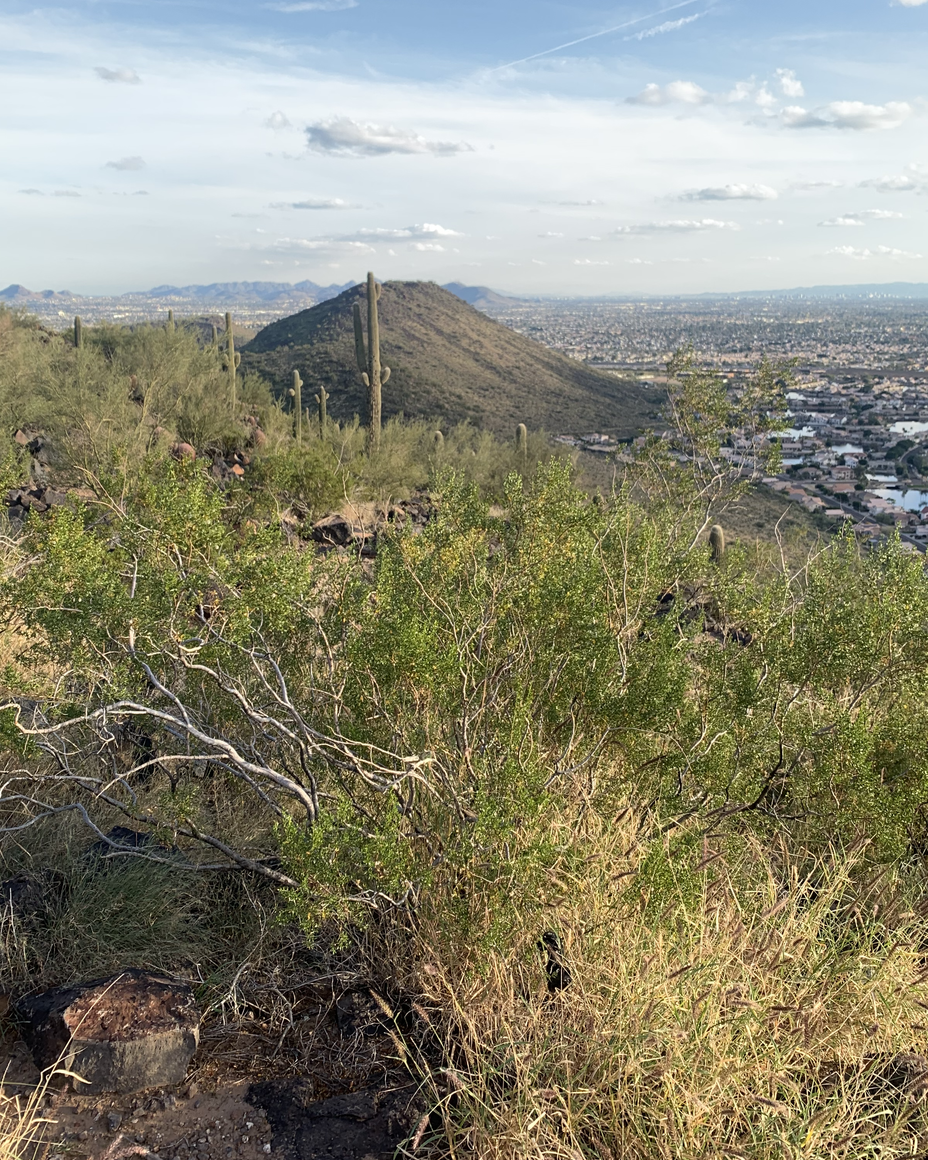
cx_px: 448
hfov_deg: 43.3
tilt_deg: -7.6
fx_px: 1167
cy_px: 490
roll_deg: +0.0
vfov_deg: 52.6
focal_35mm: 34
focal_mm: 4.25
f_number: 1.8
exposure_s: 1/275
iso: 25
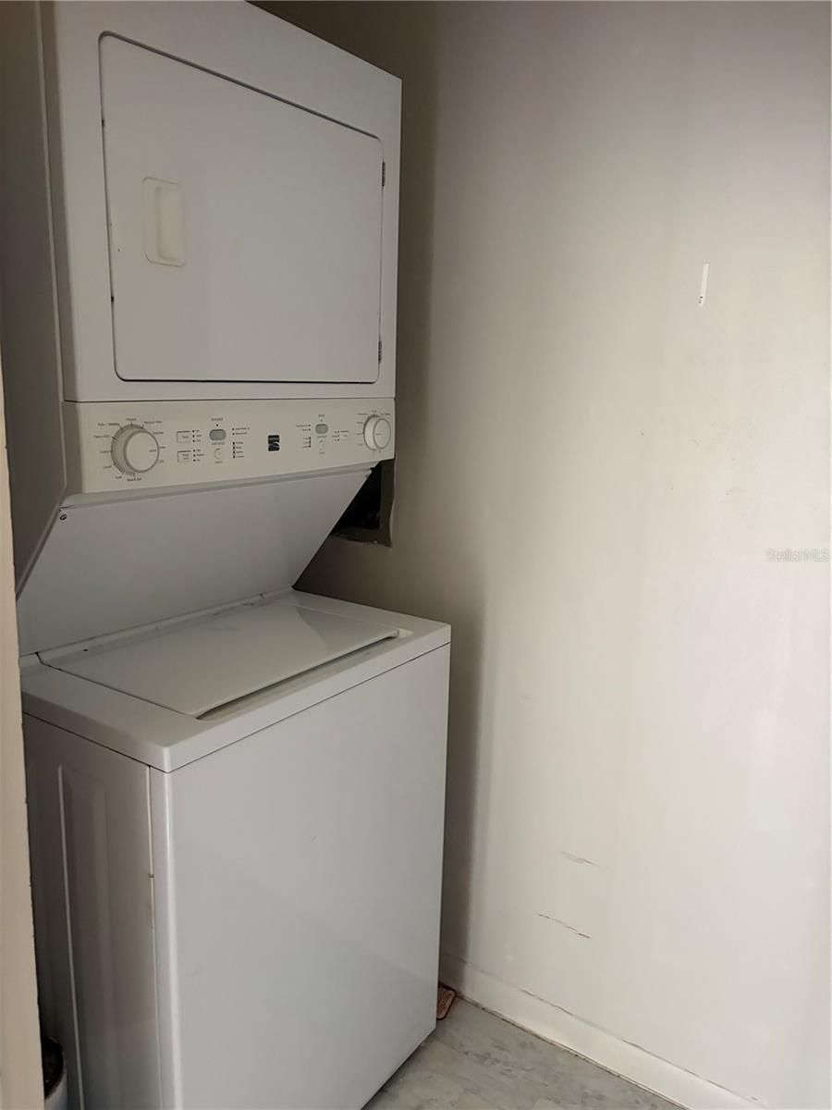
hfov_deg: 53.1
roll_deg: -1.6
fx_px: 833
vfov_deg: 67.3
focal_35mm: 26
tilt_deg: -9.9
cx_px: 416
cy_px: 555
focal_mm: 5.96
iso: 640
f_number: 1.6
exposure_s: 1/40
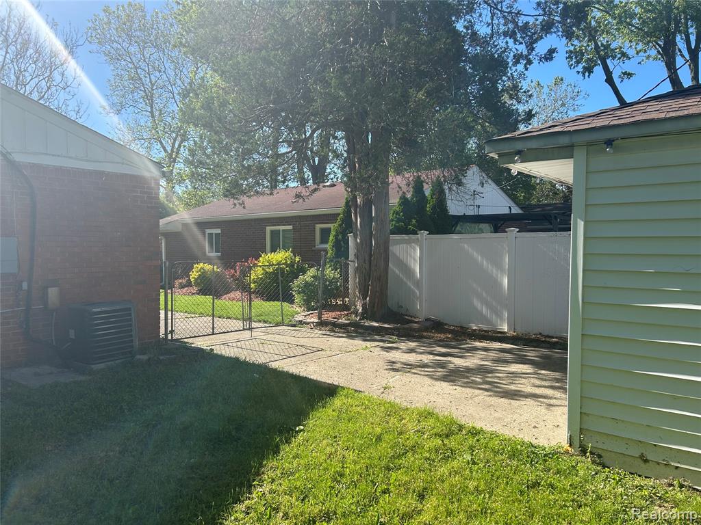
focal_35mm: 26
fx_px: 527
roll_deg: -0.5
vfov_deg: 53.1
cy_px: 262
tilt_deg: -0.9
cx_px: 350
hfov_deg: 67.3
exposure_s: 1/2353
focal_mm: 5.7
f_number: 1.5
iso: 50
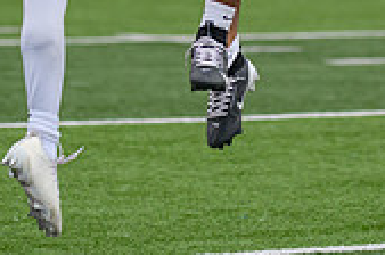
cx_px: 294
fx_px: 6244
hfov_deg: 3.5
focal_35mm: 585
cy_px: -142
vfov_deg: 2.3
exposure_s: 1/1000
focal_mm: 170
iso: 400
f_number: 2.8
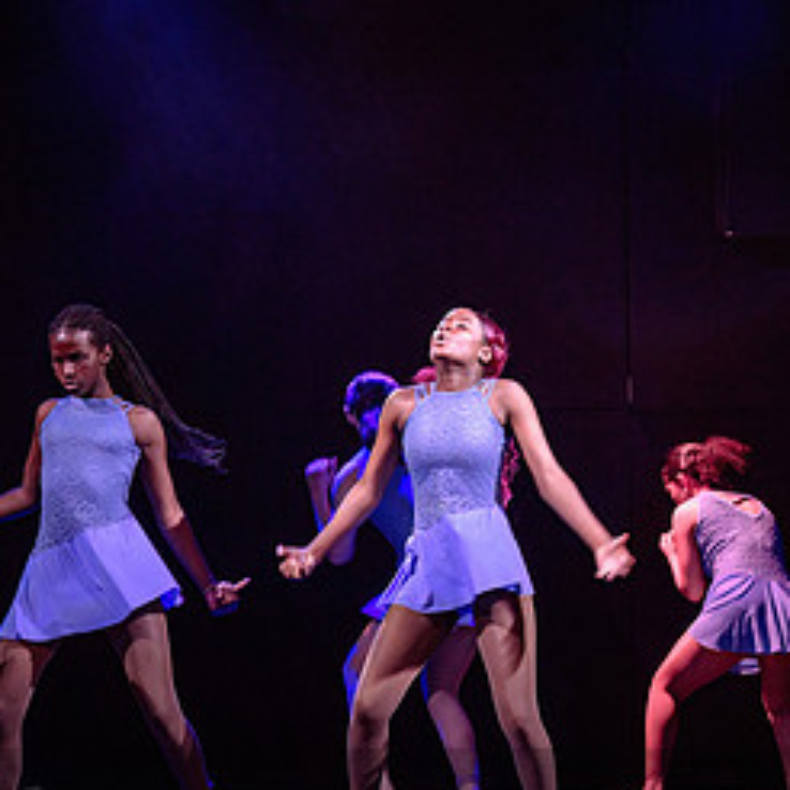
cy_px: 416
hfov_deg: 8.5
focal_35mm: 205
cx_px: 443
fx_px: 5293
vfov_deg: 8.5
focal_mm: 100
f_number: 2.8
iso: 1600
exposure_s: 1/200
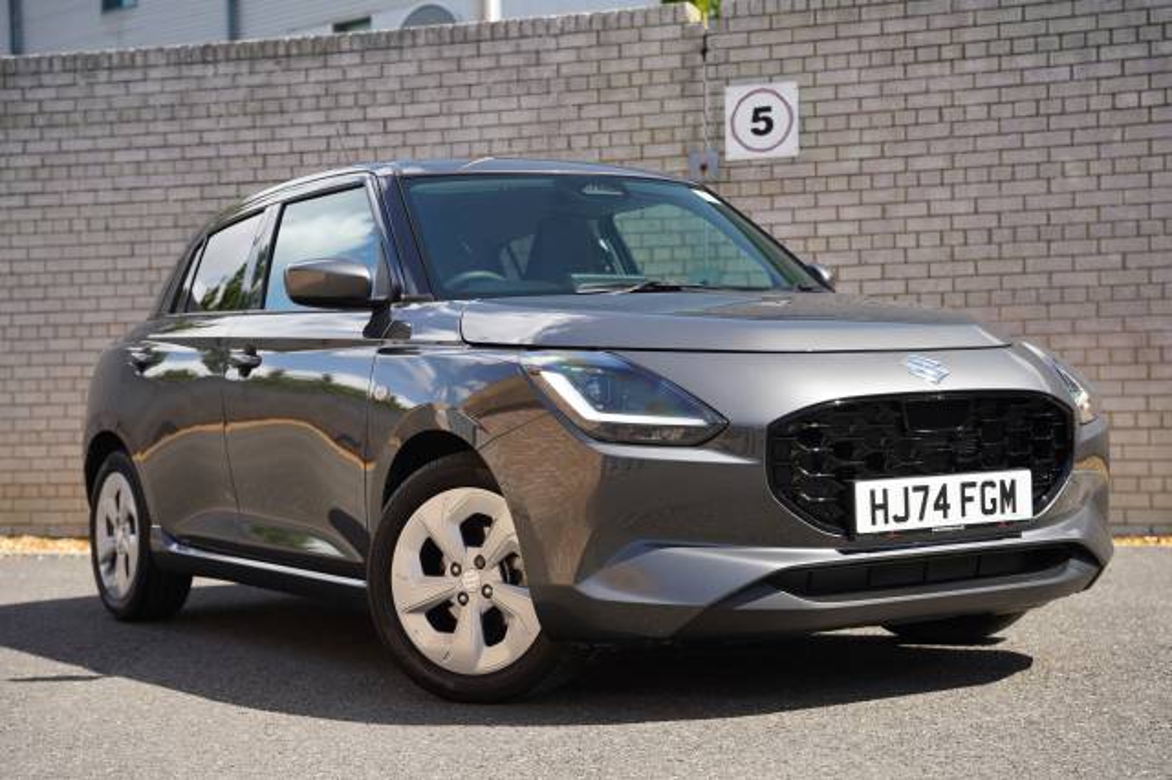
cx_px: 586
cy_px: 390
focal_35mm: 57
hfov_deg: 35.2
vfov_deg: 23.9
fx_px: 1845
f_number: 4
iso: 100
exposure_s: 1/160
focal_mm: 56.7
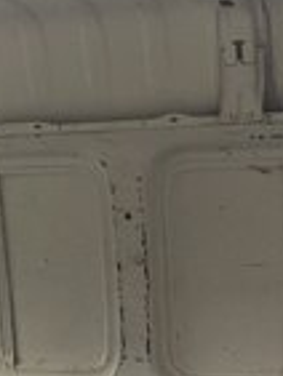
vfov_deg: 17.6
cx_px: 139
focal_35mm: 102
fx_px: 1110
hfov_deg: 14.5
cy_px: 536
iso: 32
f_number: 2.2
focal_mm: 4.15
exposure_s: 1/403
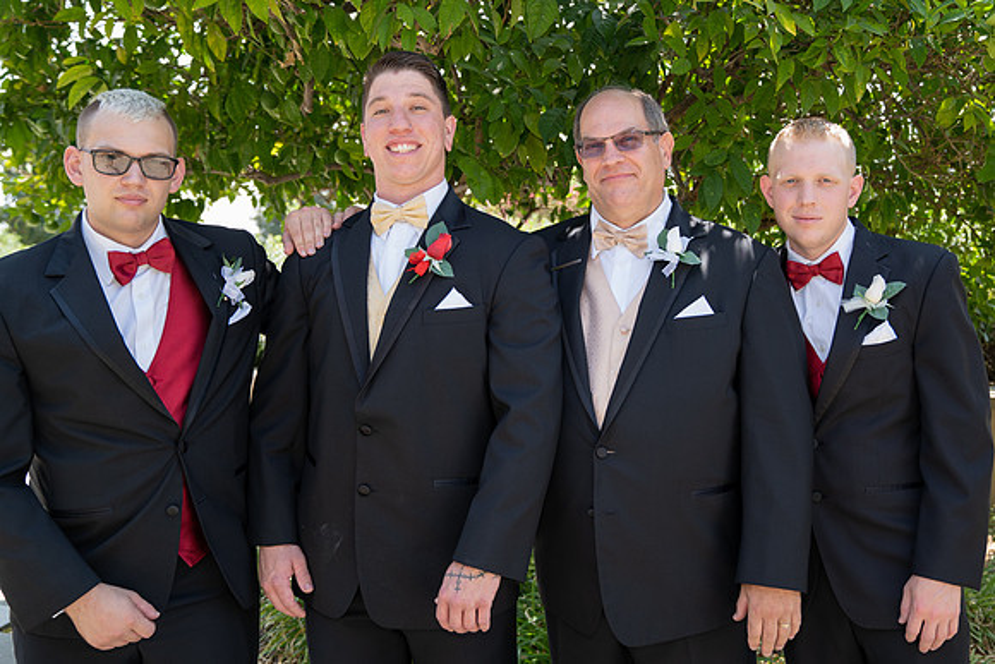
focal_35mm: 34
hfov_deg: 55.1
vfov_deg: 38.5
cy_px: 272
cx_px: 588
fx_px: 947
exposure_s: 1/200
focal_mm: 29
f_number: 3.5
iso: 160
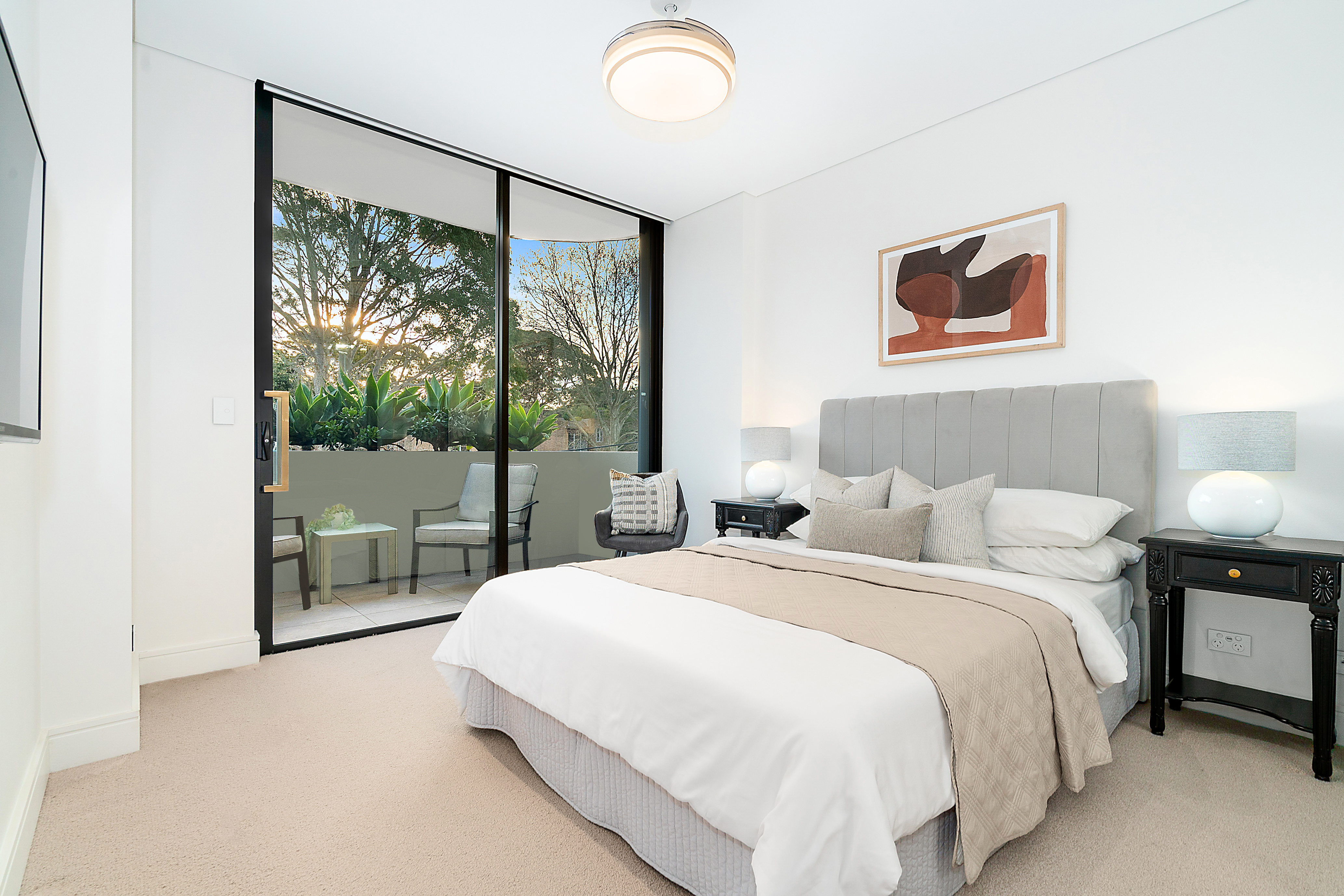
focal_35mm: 16
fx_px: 597
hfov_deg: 96.7
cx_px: 672
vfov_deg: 73.7
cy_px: 448
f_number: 11
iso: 400
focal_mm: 16
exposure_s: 1/200
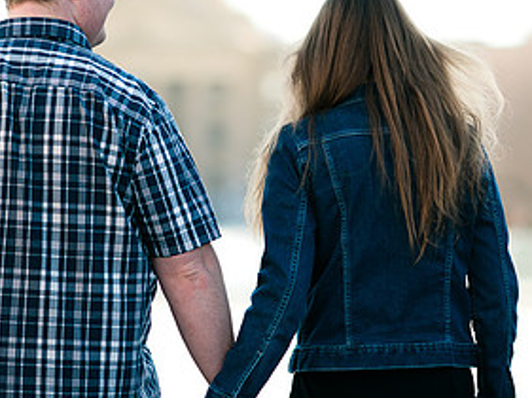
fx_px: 2594
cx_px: 184
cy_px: 164
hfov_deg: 11.7
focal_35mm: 169
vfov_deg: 8.8
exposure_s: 1/1600
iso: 100
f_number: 1.4
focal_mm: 85
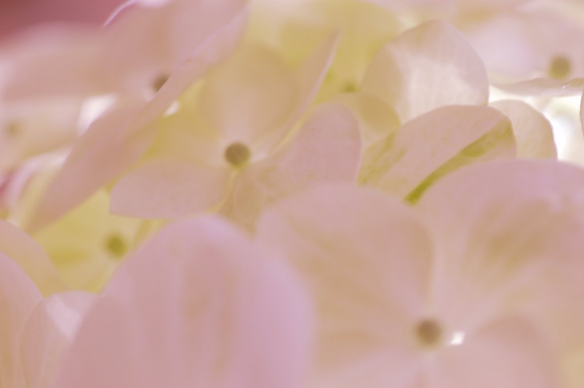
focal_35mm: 135
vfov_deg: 10.1
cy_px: 194
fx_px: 2188
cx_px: 292
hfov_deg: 15.2
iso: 200
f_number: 8
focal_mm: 90
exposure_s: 1/15
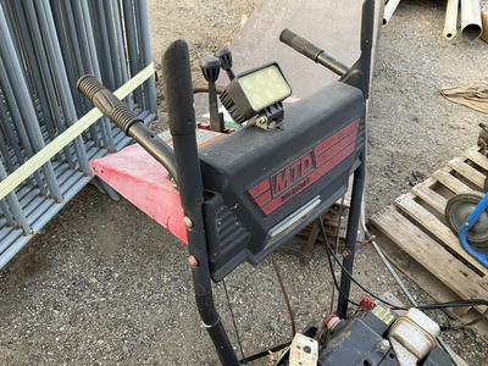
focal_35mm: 29
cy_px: 183
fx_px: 409
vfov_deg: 48.2
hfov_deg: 61.7
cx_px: 244
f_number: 1.8
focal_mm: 3
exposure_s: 1/122
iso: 40
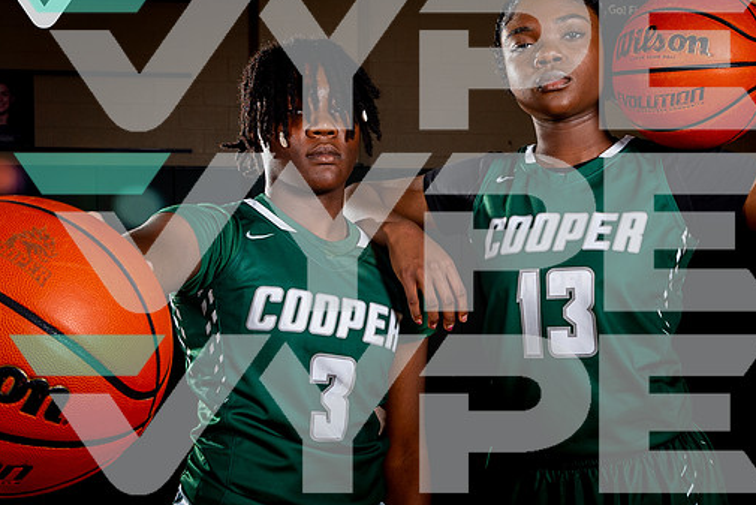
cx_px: 455
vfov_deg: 27.0
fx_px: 1050
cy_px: 279
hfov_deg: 39.4
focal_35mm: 50
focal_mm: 24
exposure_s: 1/125
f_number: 8
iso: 125
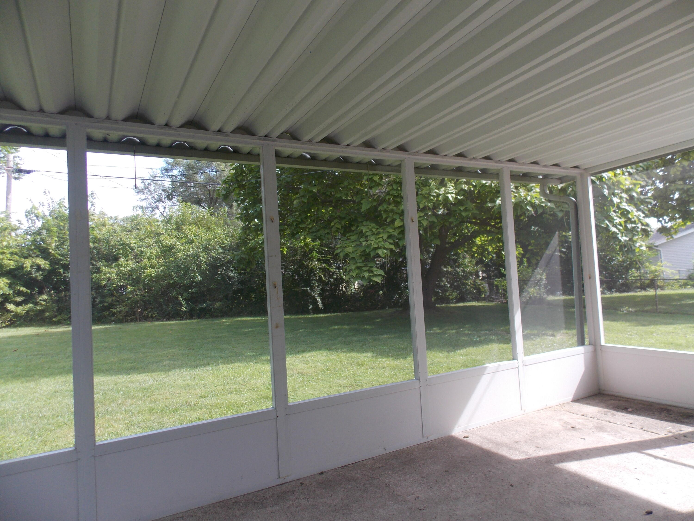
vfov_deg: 58.9
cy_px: 260
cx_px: 347
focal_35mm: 23
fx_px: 461
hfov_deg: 73.9
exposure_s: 1/160
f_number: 3.1
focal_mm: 4
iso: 80
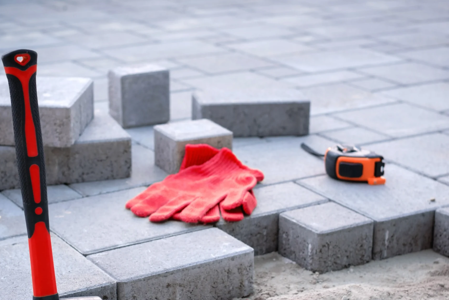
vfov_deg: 17.2
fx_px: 985
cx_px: 193
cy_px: 216
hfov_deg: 25.6
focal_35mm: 79
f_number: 3.6
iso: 200
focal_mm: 35
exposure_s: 1/125
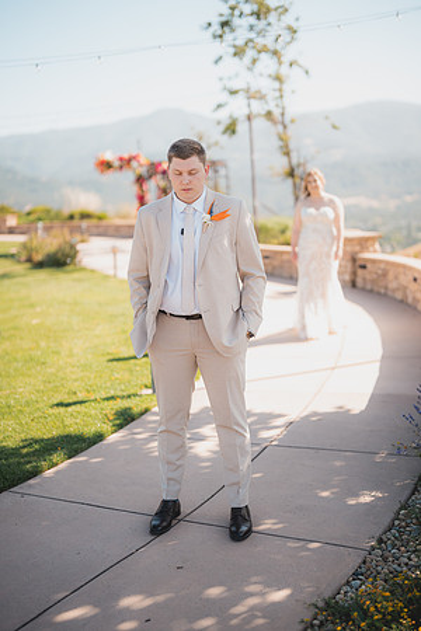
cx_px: 210
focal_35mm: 50
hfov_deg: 27.0
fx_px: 877
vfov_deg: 39.6
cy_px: 316
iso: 50
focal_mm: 50
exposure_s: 1/1250
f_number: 1.4
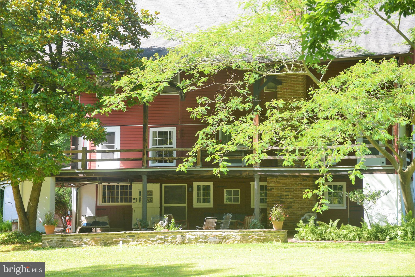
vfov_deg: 16.1
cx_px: 208
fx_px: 980
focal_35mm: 85
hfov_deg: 23.9
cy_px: 138
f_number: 7.1
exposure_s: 1/160
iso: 400
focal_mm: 85
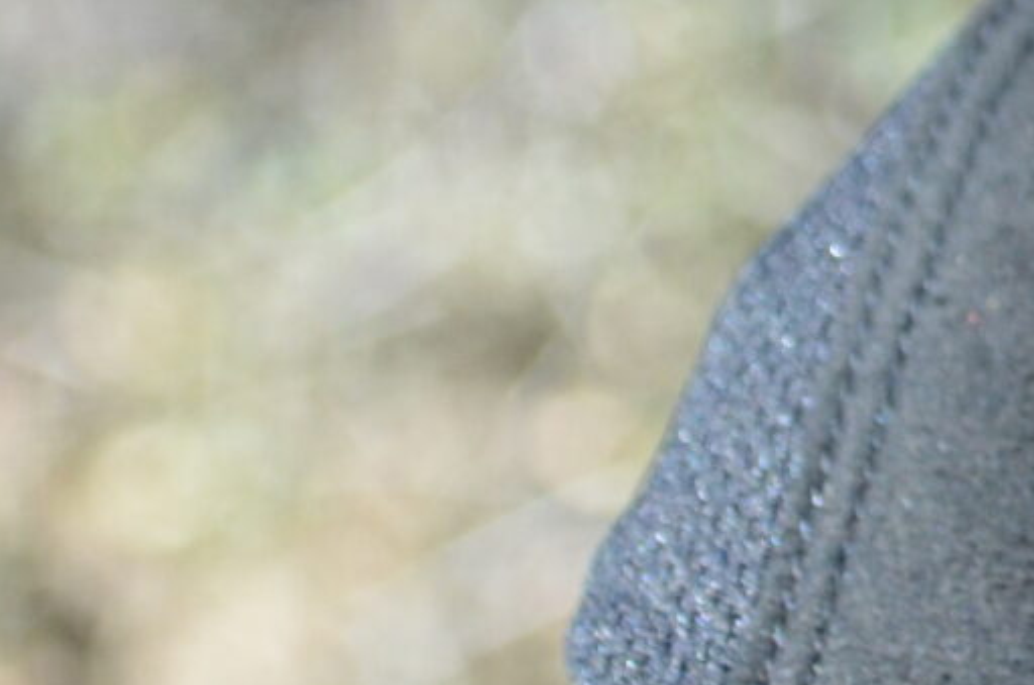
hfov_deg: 6.4
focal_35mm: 315
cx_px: 1955
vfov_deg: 4.3
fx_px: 9028
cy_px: -261
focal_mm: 42
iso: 720
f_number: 5.3
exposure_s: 1/1000
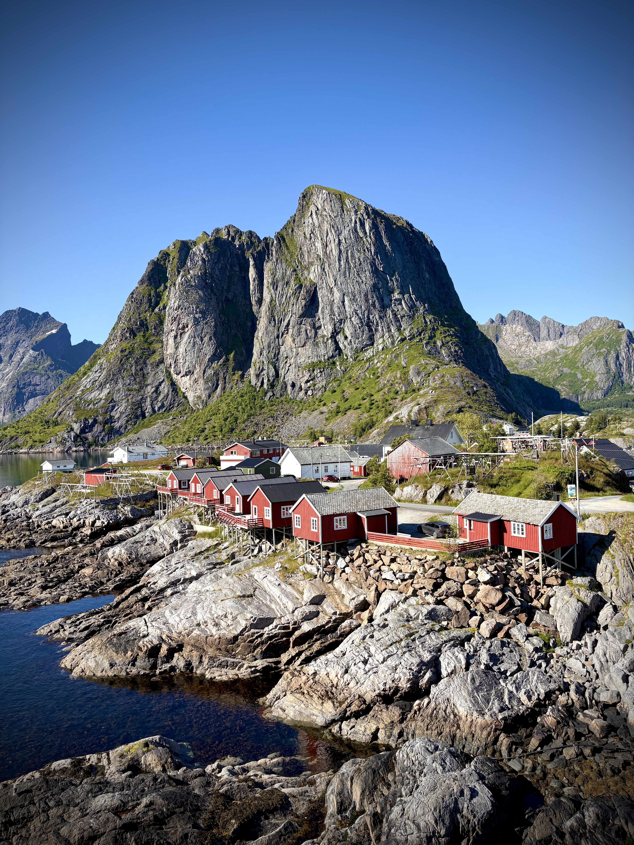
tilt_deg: +0.2
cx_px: 317
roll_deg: +1.5
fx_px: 635
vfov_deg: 67.3
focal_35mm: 26
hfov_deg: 53.1
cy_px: 422
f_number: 1.6
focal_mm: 5.96
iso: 50
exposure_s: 1/2364
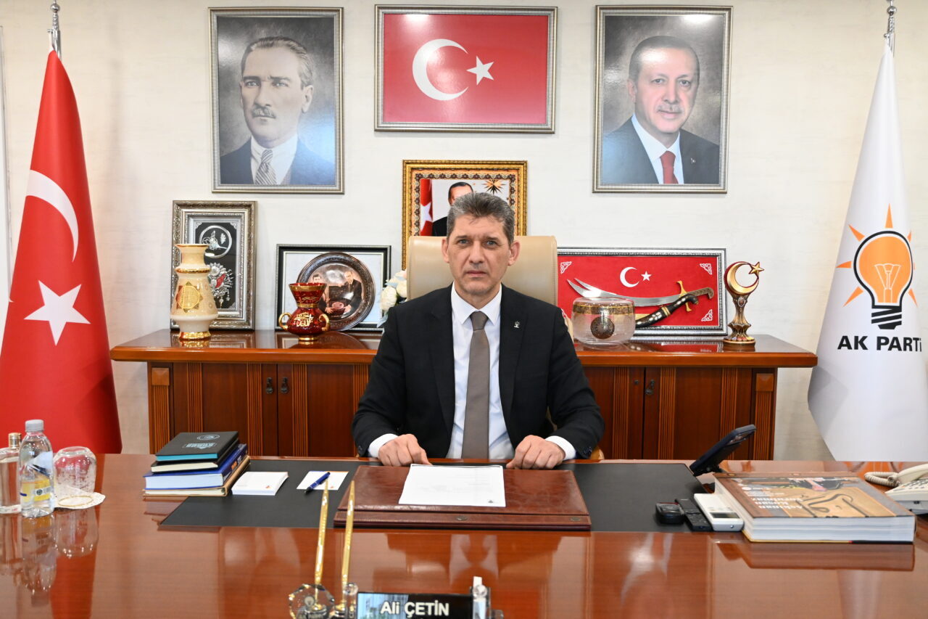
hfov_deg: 54.1
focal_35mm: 35
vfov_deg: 37.6
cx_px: 464
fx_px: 908
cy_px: 310
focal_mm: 23.5
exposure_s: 1/125
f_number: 3.8
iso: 2000
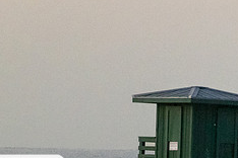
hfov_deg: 1.8
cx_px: 230
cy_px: 162
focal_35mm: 1134
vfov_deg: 1.2
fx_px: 7496
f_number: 6.3
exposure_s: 1/500
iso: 10000
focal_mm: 300
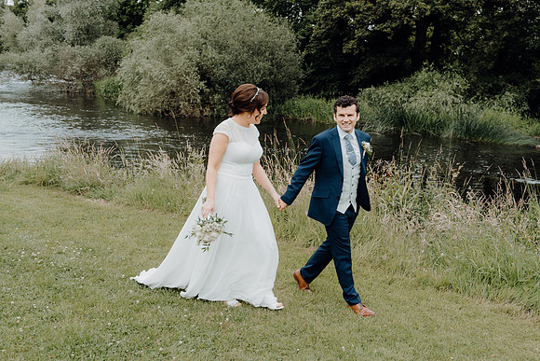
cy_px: 180
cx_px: 270
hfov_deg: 51.9
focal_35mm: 37
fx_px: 555
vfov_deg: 36.0
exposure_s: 1/200
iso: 125
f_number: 5
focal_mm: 37
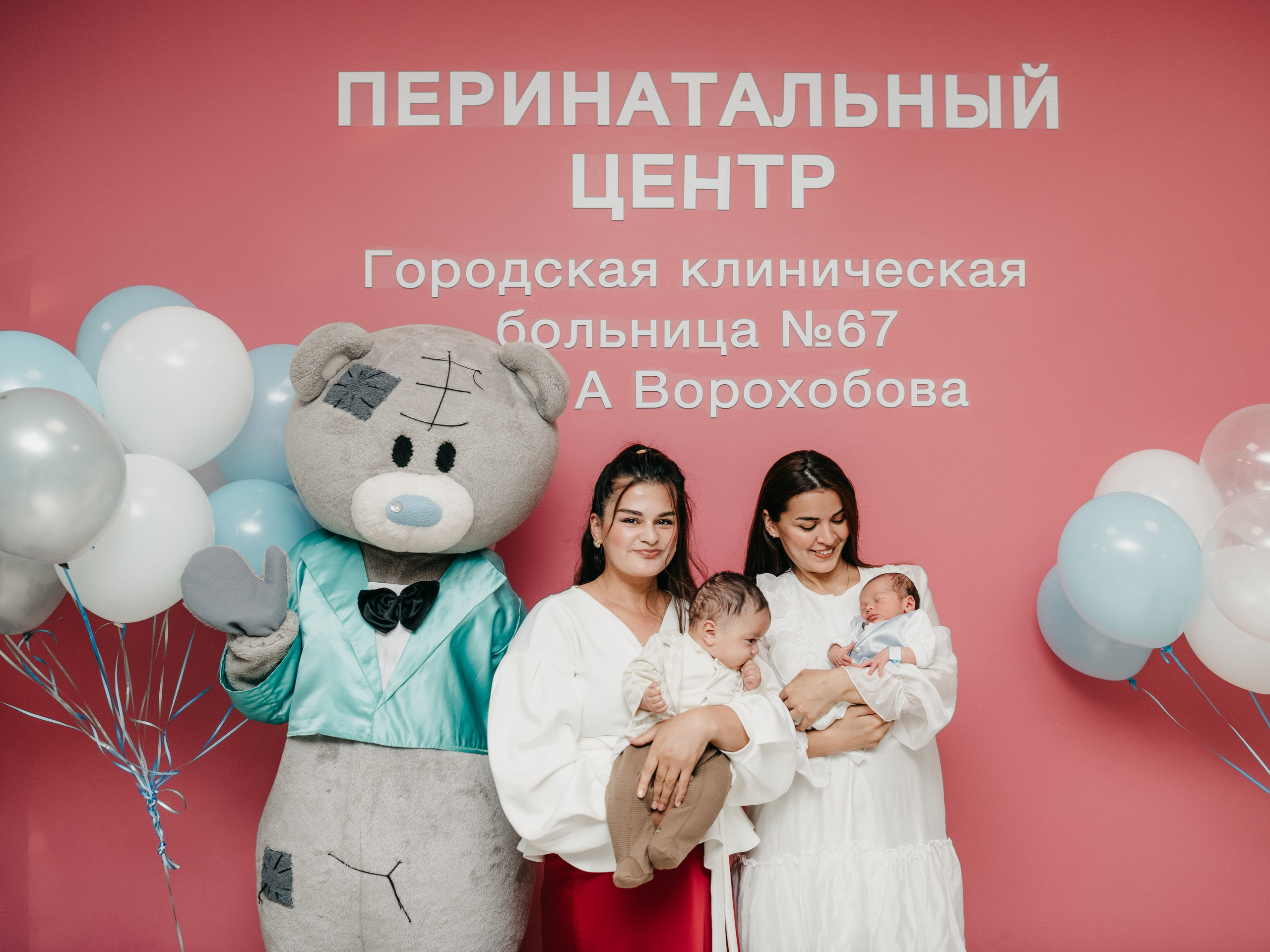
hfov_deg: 55.2
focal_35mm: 33
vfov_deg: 42.9
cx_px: 725
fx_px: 1209
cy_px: 442
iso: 200
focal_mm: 28
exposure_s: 1/160
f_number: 4
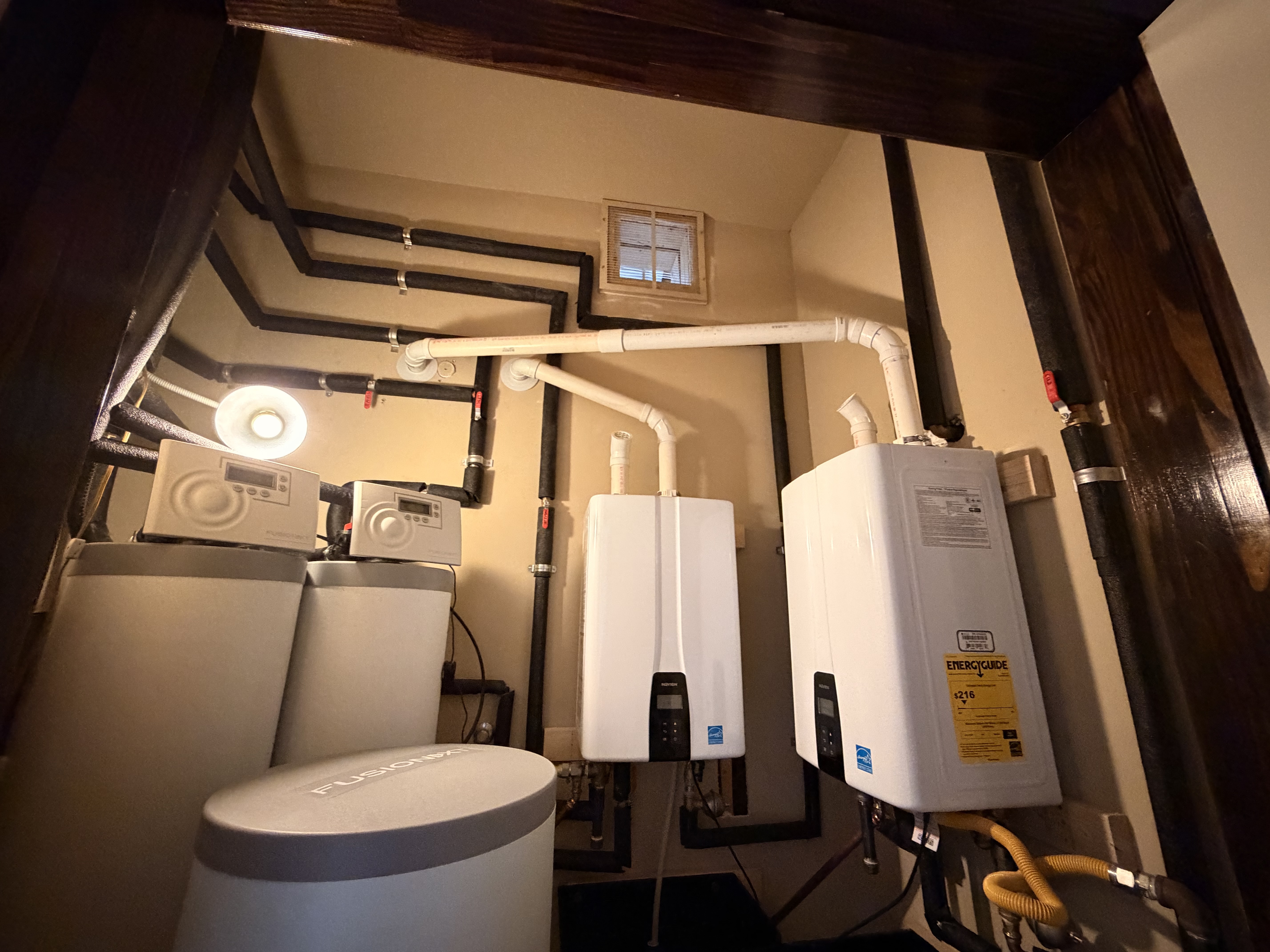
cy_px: 476
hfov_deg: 102.1
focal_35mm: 14
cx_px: 635
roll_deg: -0.4
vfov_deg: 85.7
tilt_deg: +15.1
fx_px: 514
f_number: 2.2
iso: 1000
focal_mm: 2.22
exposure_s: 1/40
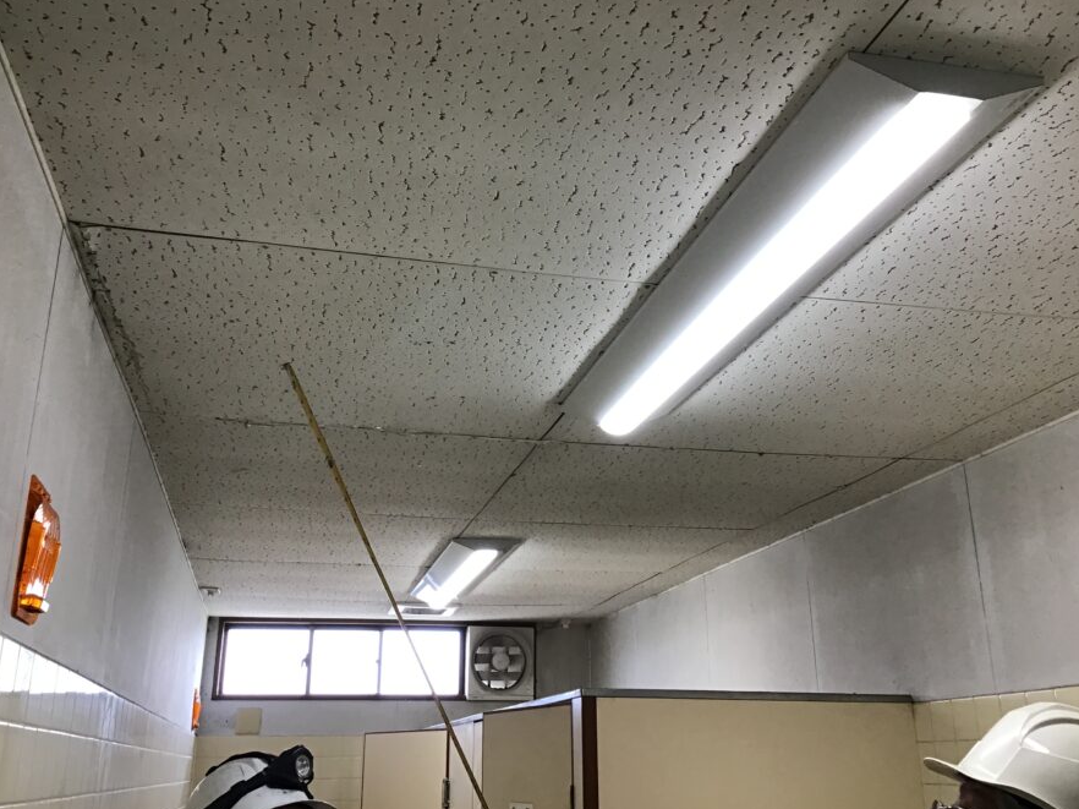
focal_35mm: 36
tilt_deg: +19.5
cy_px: 346
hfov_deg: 51.4
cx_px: 522
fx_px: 1122
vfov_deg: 39.6
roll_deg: +0.1
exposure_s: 1/40
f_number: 2.4
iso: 32
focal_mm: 3.3
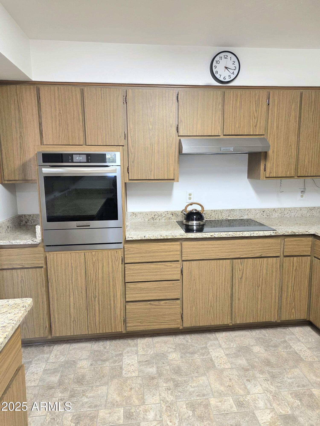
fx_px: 283
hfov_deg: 58.9
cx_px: 160
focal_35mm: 23
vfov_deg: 73.9
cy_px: 213
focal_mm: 6.25
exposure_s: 1/120
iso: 320
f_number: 1.7
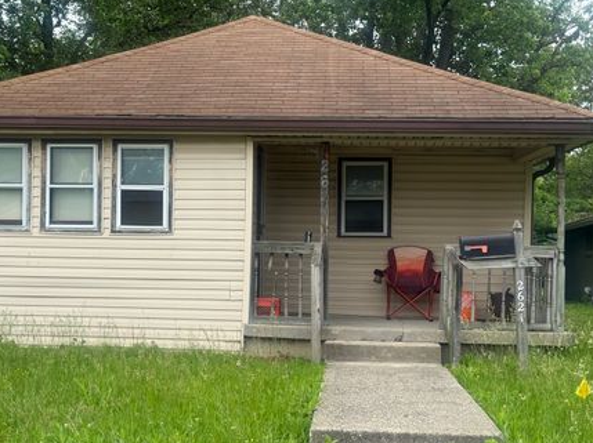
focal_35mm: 56
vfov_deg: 26.0
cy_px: 252
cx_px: 250
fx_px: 959
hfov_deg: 34.3
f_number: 1.78
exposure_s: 1/1377
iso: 80
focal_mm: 6.76
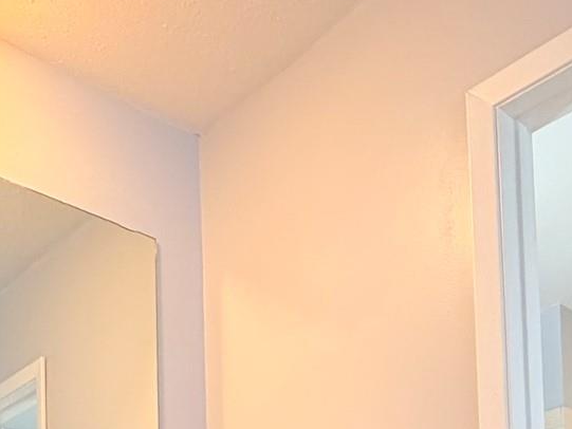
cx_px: 253
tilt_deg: +3.0
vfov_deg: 22.6
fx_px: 876
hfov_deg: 36.1
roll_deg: +1.5
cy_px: 642
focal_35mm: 53
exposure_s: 1/60
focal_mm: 2.22
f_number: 2.2
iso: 250
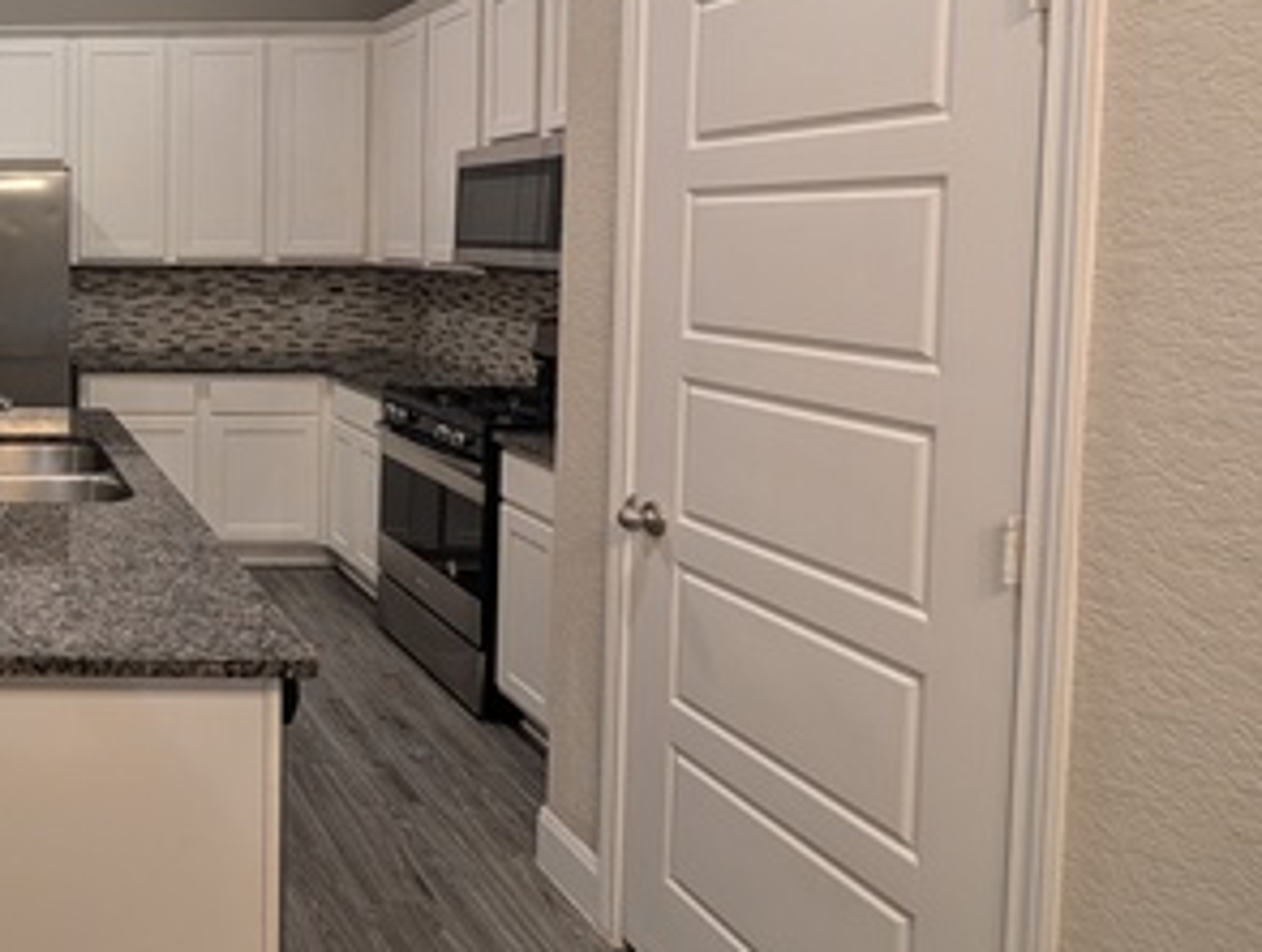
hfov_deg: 49.3
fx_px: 950
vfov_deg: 51.7
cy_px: 279
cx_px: -94
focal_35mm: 26
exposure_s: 1/24
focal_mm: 2.02
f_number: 1.7
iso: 97
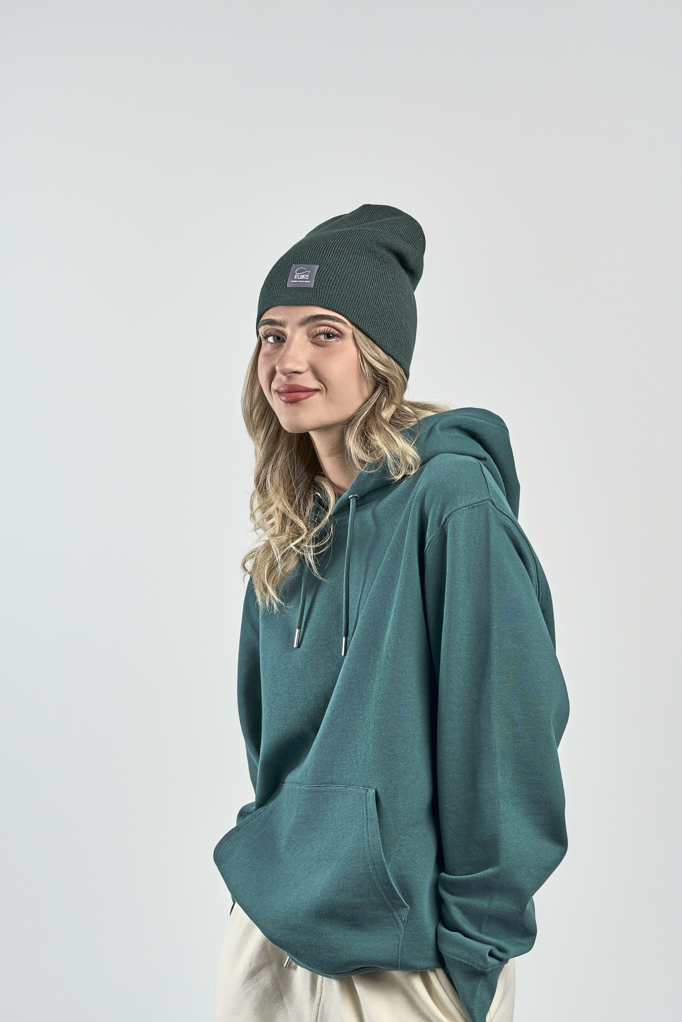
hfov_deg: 18.2
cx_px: 341
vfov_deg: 27.0
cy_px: 511
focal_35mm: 75
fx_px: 2131
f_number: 9
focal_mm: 50
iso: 320
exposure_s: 1/160
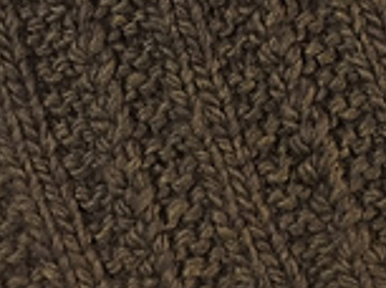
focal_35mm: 95
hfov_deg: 20.5
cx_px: 295
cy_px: 95
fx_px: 1057
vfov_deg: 15.5
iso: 160
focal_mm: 4.15
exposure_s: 1/30
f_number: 2.2
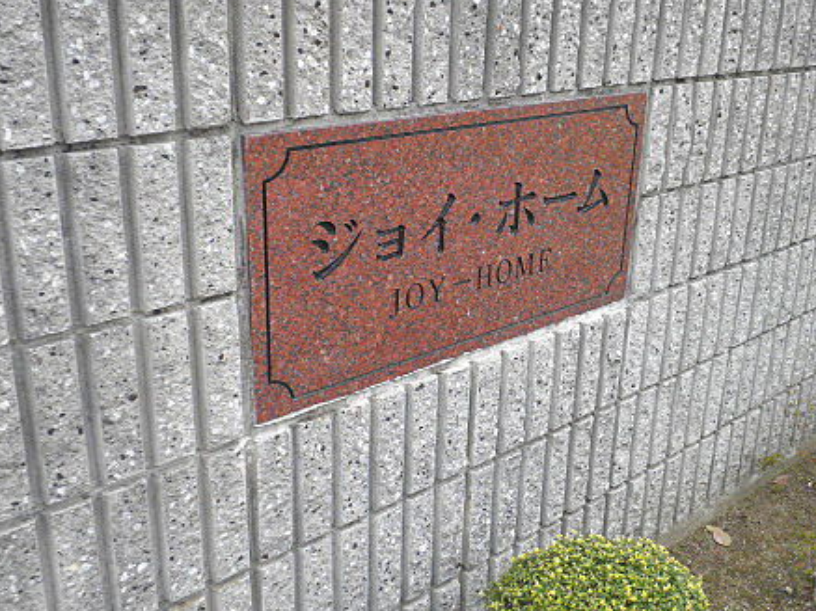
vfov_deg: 37.7
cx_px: 490
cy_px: 283
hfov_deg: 48.7
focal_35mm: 38
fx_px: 895
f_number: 2.8
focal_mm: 4.7
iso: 64
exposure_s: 1/160
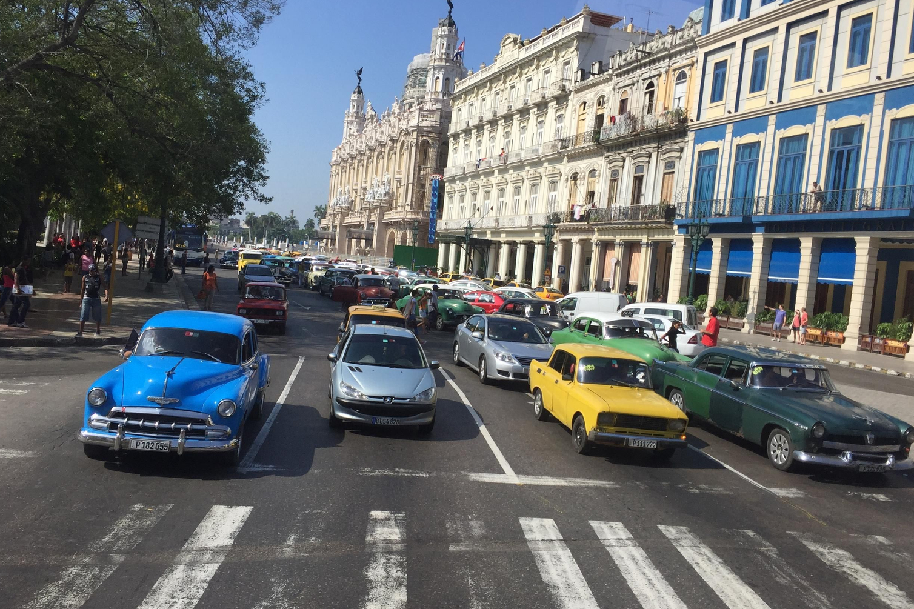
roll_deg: -2.6
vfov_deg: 41.1
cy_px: 301
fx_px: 812
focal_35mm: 32
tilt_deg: -0.7
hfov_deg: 58.7
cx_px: 450
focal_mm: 4.15
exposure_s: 1/1163
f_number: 2.2
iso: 32
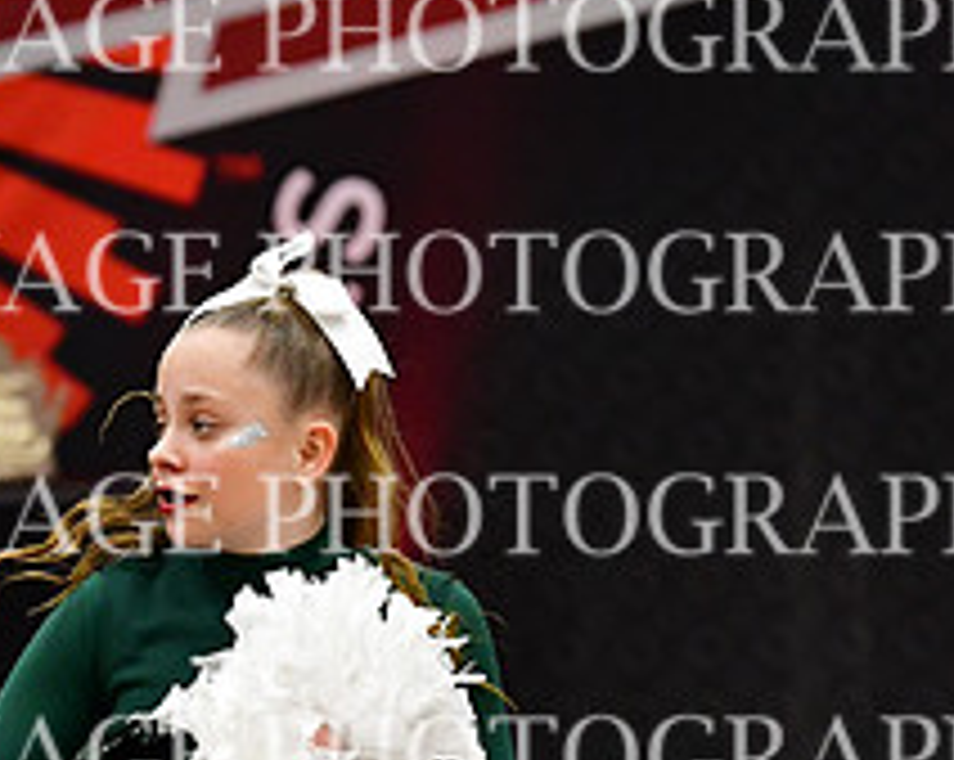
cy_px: 877
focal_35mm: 520
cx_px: 227
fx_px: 14662
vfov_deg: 3.0
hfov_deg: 3.7
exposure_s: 1/500
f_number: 4
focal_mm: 135
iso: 4000
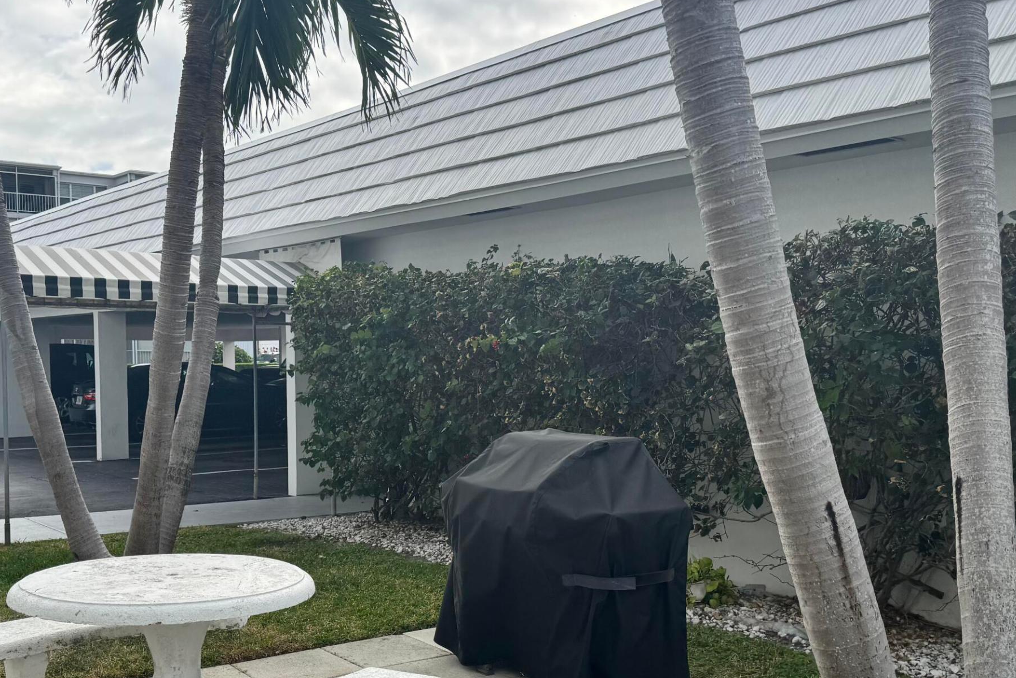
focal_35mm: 40
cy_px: 443
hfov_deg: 48.2
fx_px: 1129
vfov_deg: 33.2
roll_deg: +0.3
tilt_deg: -3.3
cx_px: 414
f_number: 1.78
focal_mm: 6.76
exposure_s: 1/2506
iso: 80
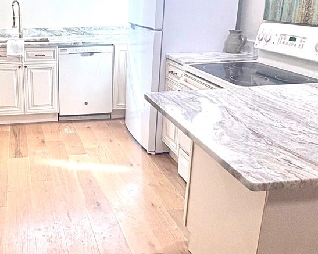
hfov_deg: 43.9
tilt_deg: -14.5
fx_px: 376
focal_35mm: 40
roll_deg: +1.1
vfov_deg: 37.2
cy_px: 103
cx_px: 69
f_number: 2.2
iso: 125
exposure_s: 1/120
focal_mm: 2.22
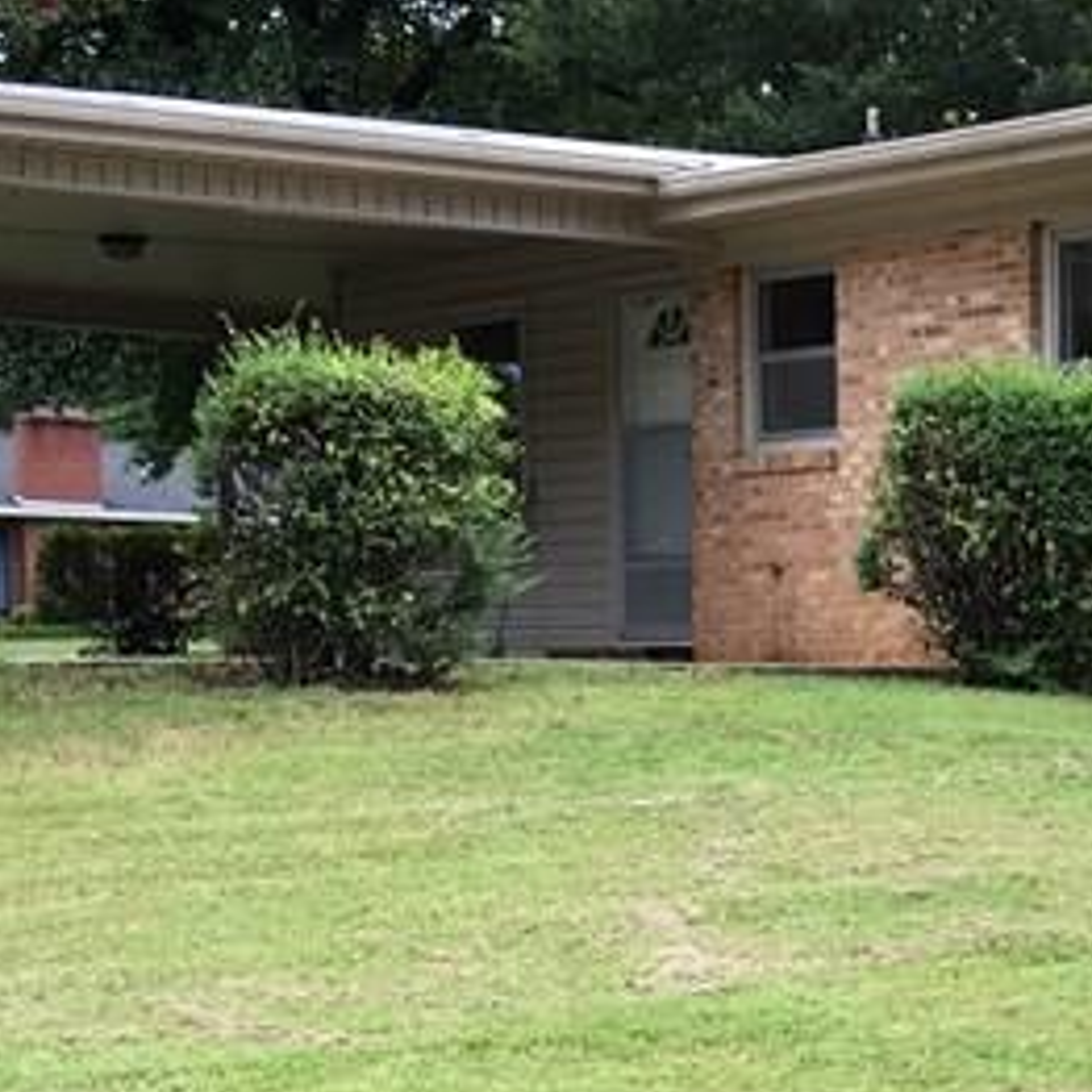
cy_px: 996
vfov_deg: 17.1
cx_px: 1659
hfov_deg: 15.9
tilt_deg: -3.5
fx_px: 3569
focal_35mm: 100
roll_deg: -0.3
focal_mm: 4.15
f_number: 2.2
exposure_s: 1/120
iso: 25
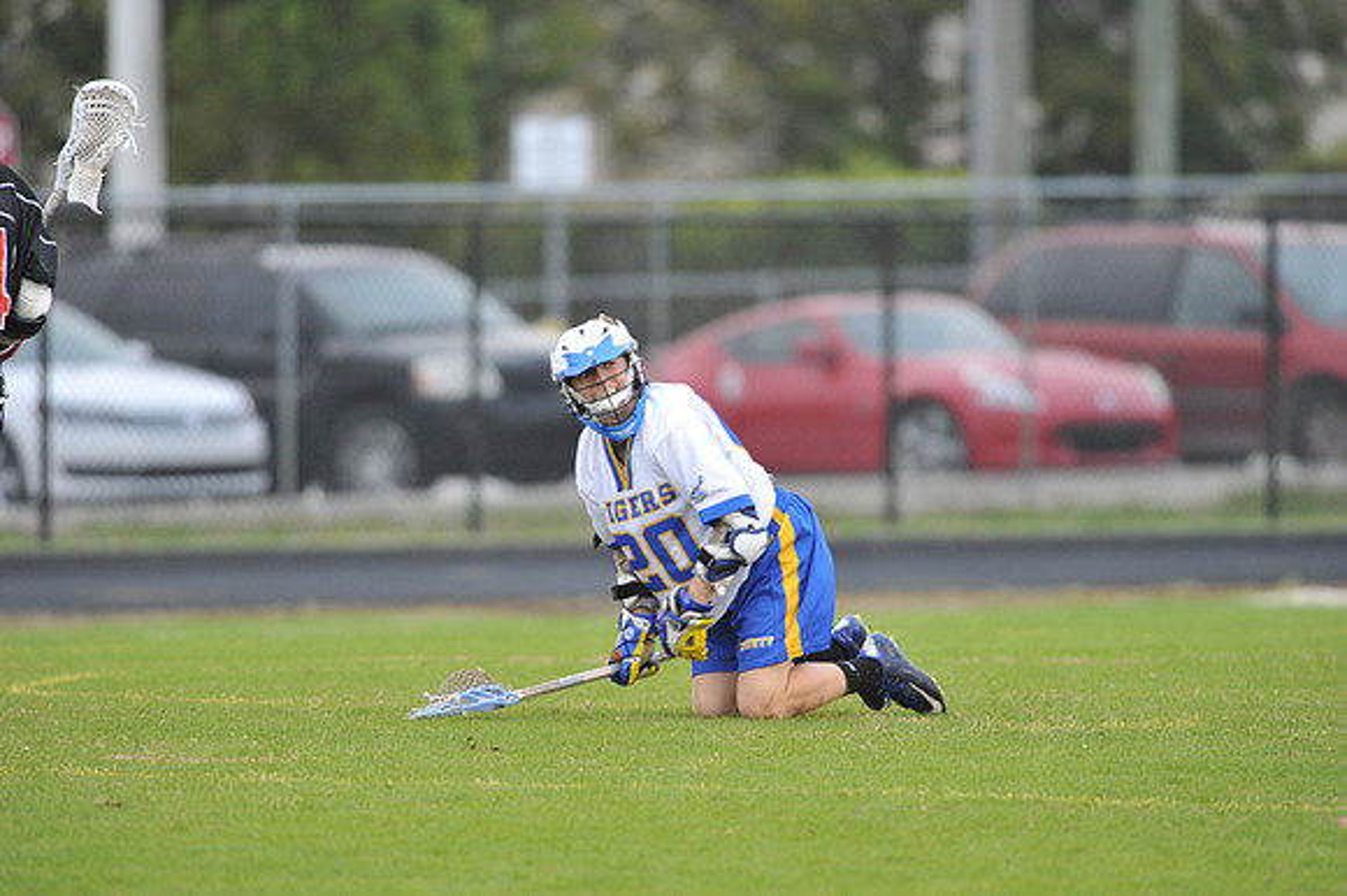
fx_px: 18697
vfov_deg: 2.7
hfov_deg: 4.1
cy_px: 448
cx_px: 674
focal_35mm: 500
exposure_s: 1/400
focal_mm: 500
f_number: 4.8
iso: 3200
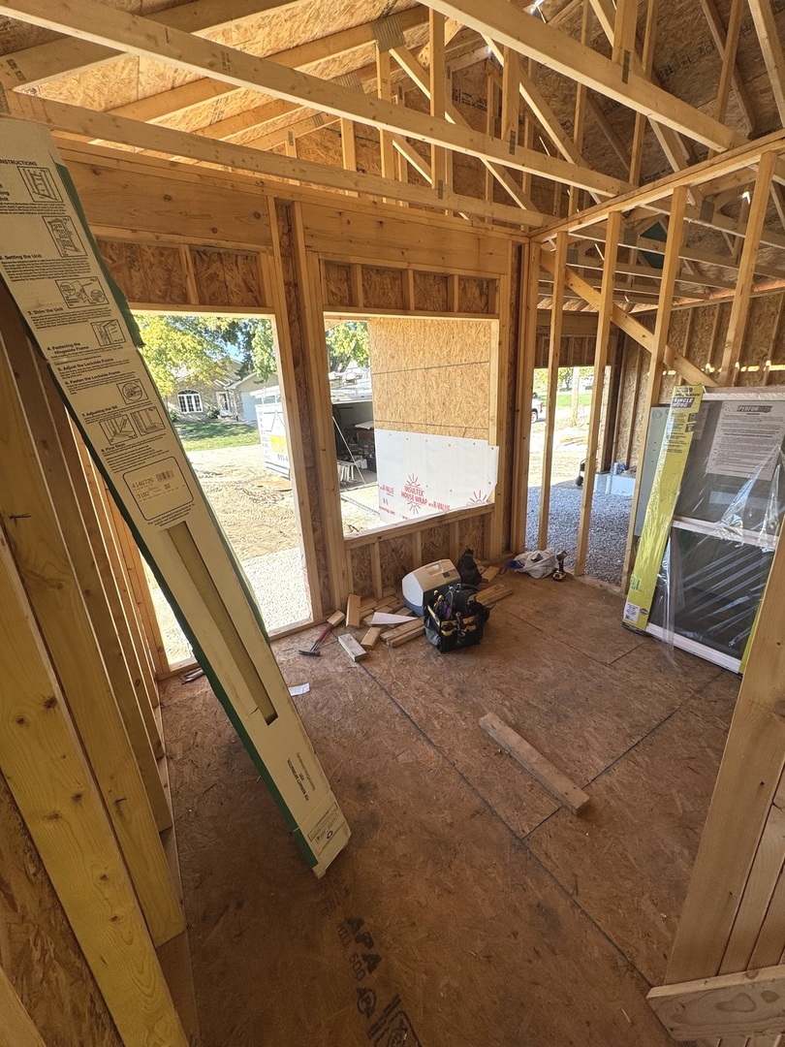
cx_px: 392
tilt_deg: -18.4
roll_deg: +3.2
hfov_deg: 85.7
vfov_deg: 102.1
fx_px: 423
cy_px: 524
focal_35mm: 14
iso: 40
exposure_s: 1/366
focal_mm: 2.22
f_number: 2.2
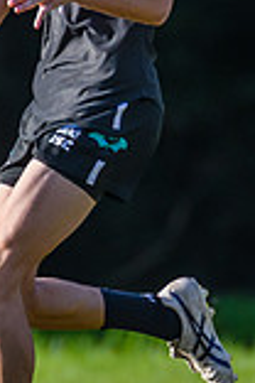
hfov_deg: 0.5
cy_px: 42
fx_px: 31639
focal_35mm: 2978
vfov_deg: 0.7
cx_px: 25
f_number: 4
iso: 800
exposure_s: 1/2500
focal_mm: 420
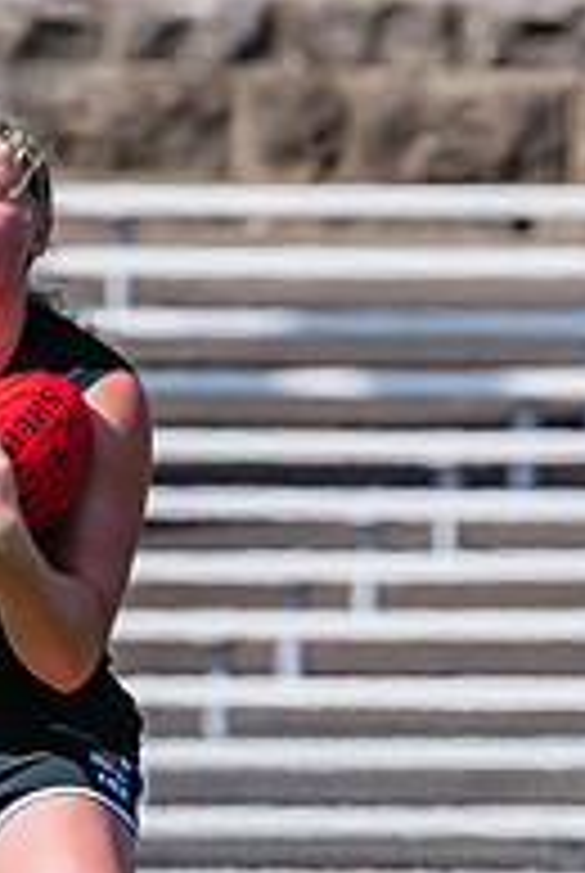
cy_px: 619
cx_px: 37
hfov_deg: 0.6
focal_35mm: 2475
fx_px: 60109
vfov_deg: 0.8
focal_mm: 420
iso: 800
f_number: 10
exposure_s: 1/1600
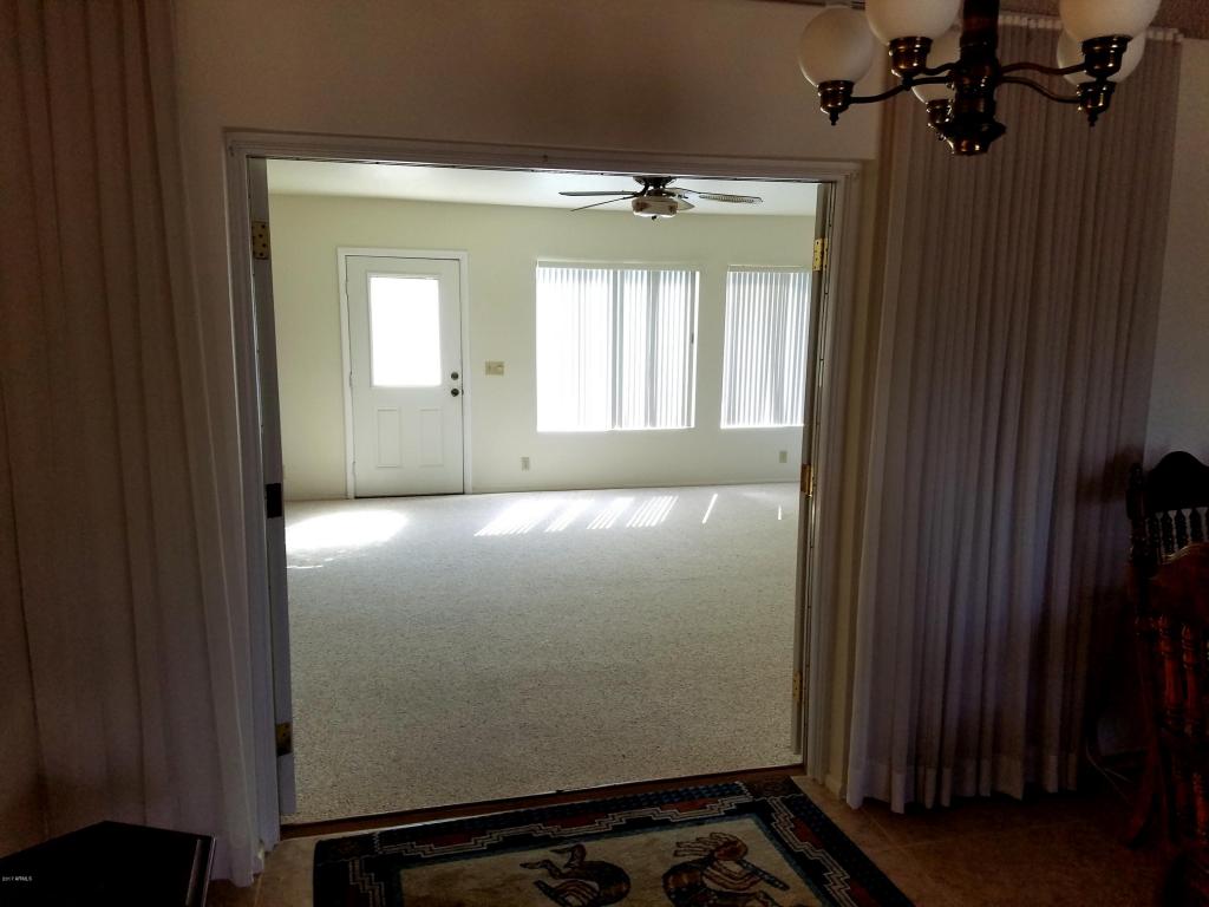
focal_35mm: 26
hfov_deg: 67.3
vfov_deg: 53.1
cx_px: 604
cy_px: 454
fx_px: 908
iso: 80
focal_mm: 4.2
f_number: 1.7
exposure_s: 1/100
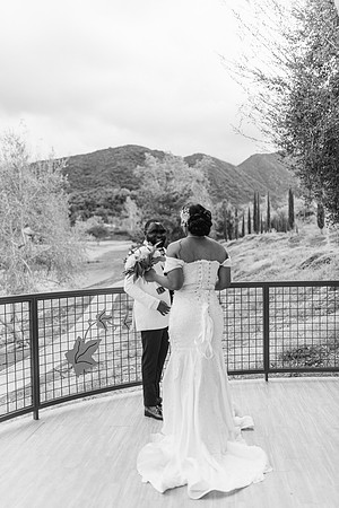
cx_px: 170
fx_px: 494
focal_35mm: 35
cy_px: 254
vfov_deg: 54.4
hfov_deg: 37.9
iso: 100
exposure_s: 1/4000
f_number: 1.4
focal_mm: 35
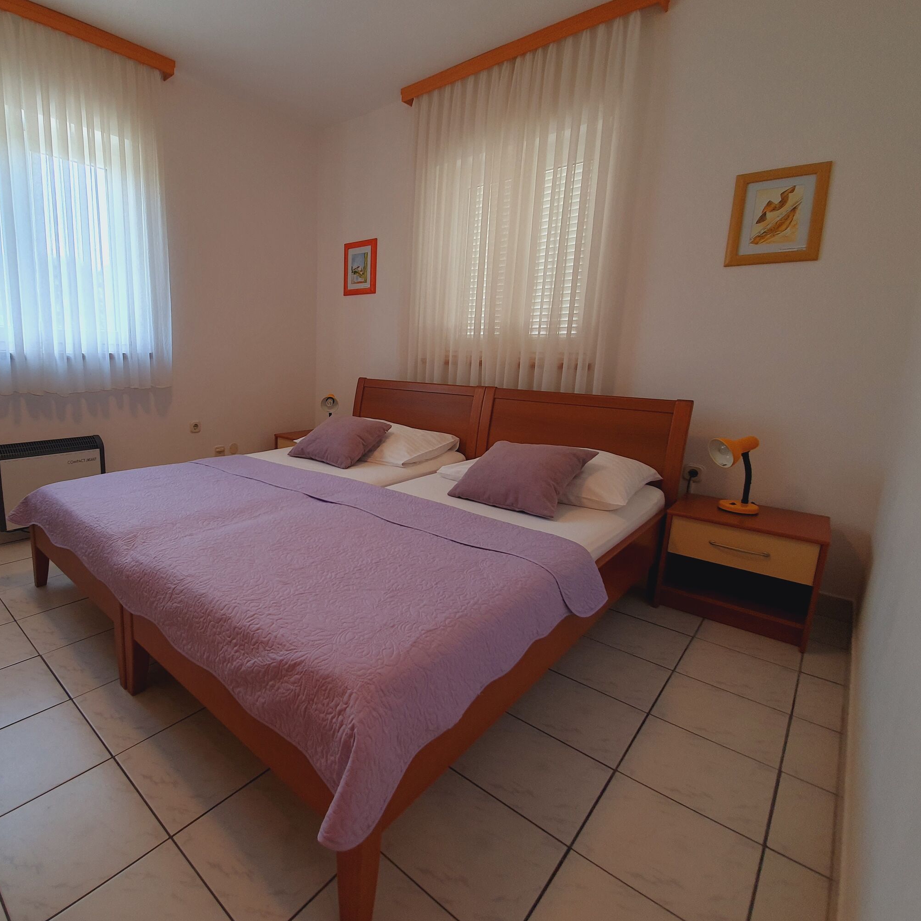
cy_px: 444
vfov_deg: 87.4
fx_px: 482
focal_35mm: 16
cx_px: 323
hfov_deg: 85.0
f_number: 2.2
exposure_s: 1/50
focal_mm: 1.8
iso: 64
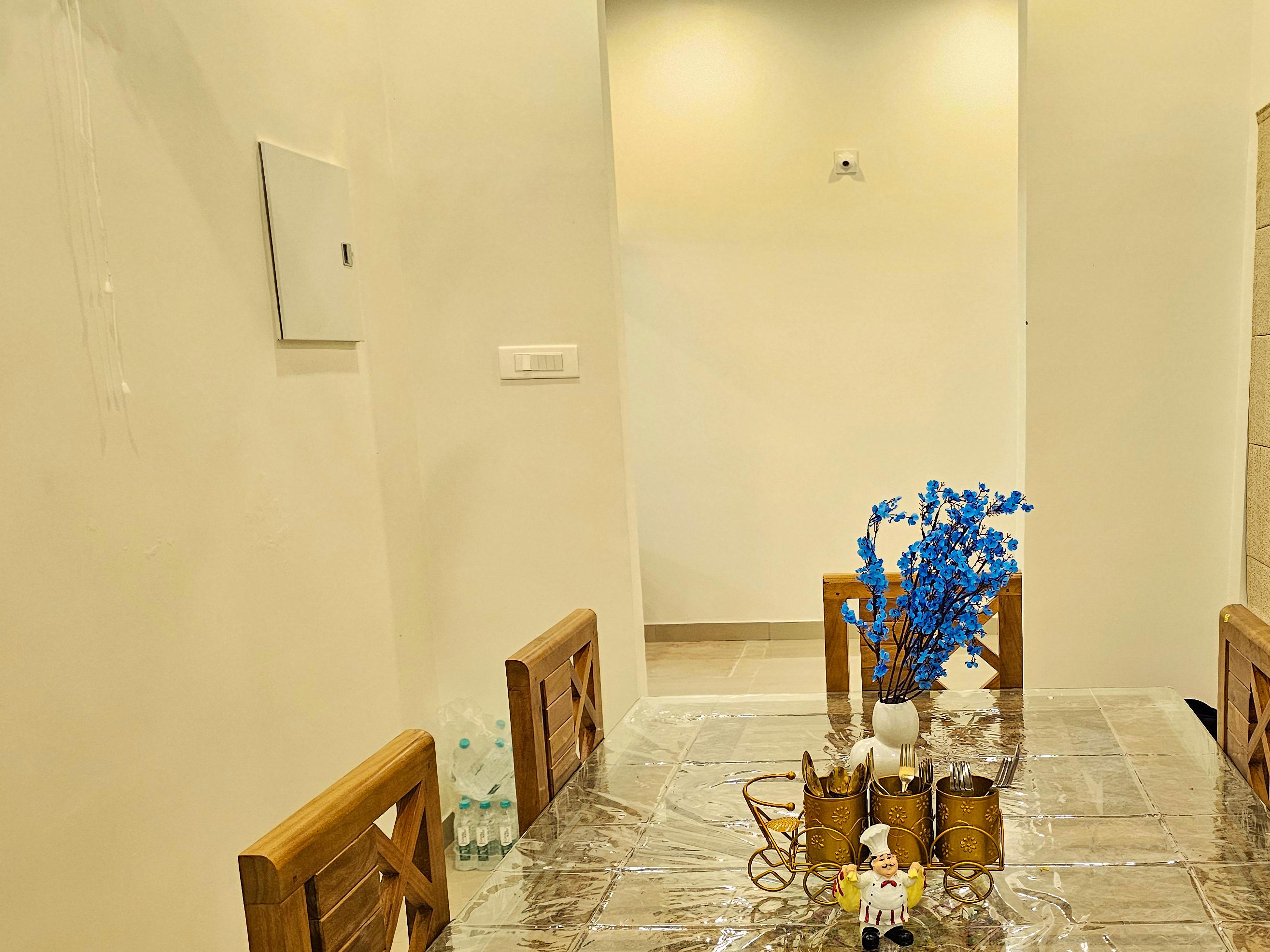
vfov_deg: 40.3
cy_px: 625
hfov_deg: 51.6
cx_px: 849
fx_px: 1284
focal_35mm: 35
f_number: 1.7
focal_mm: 6.3
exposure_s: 1/100
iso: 800
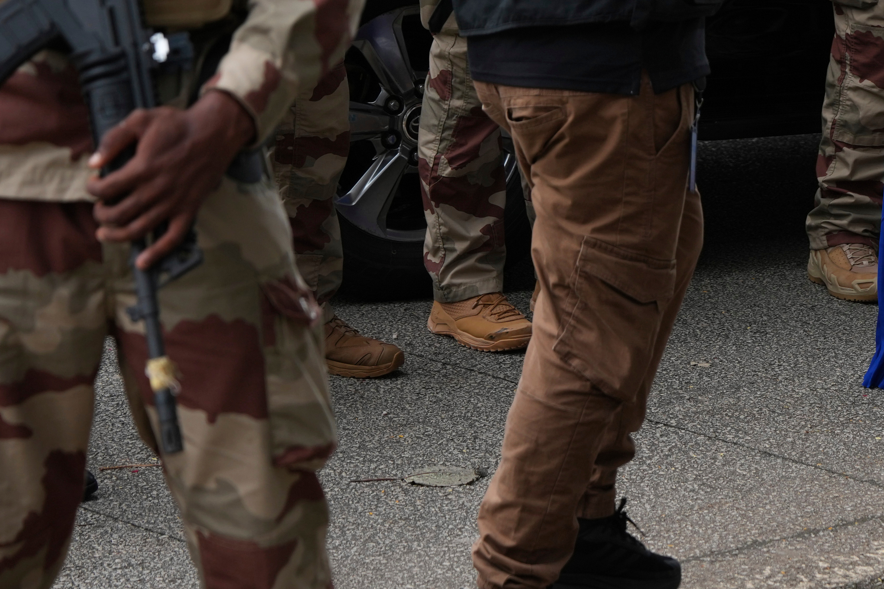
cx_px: 945
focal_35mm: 179
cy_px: -160
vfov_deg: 7.6
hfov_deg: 11.3
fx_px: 4395
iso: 400
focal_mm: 70
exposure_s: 1/500
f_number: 4
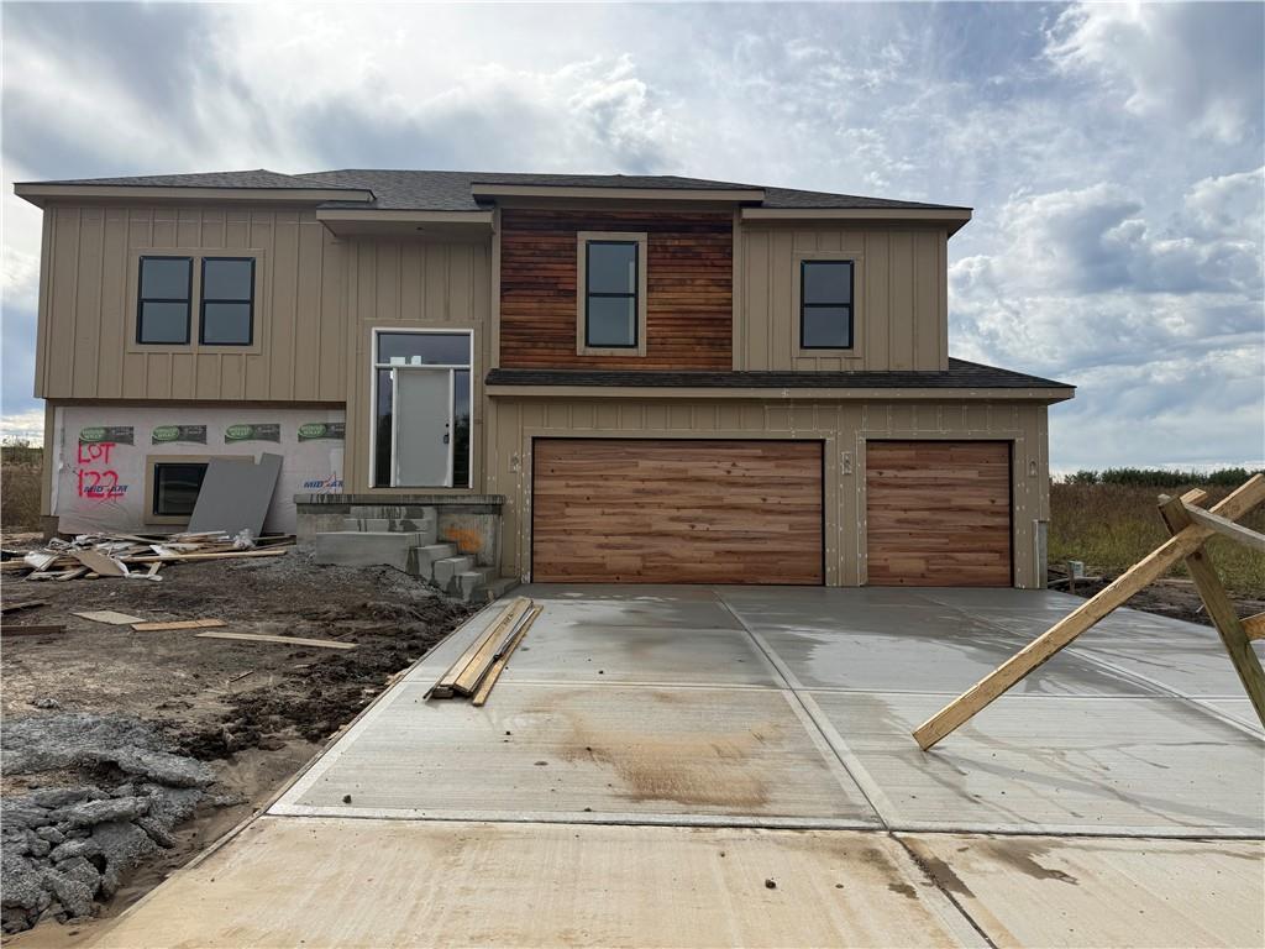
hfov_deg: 71.6
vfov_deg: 56.8
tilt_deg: +3.8
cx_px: 632
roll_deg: -0.6
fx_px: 877
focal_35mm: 24
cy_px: 474
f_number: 1.78
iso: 80
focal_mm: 6.76
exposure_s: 1/7353
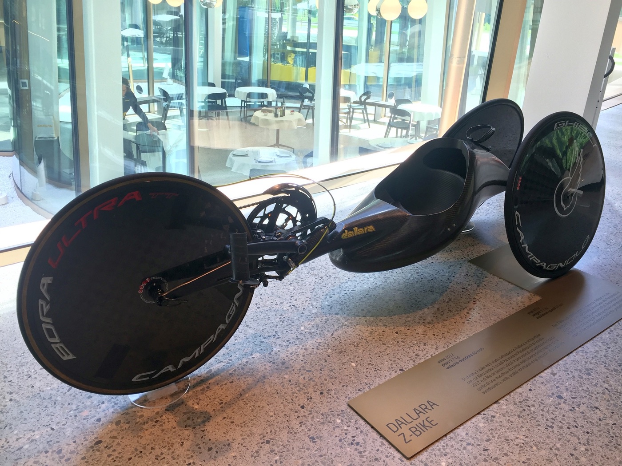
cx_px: 311
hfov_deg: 61.7
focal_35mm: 29
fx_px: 521
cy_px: 233
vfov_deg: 48.2
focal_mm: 4.15
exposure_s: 1/50
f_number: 2.2
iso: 32
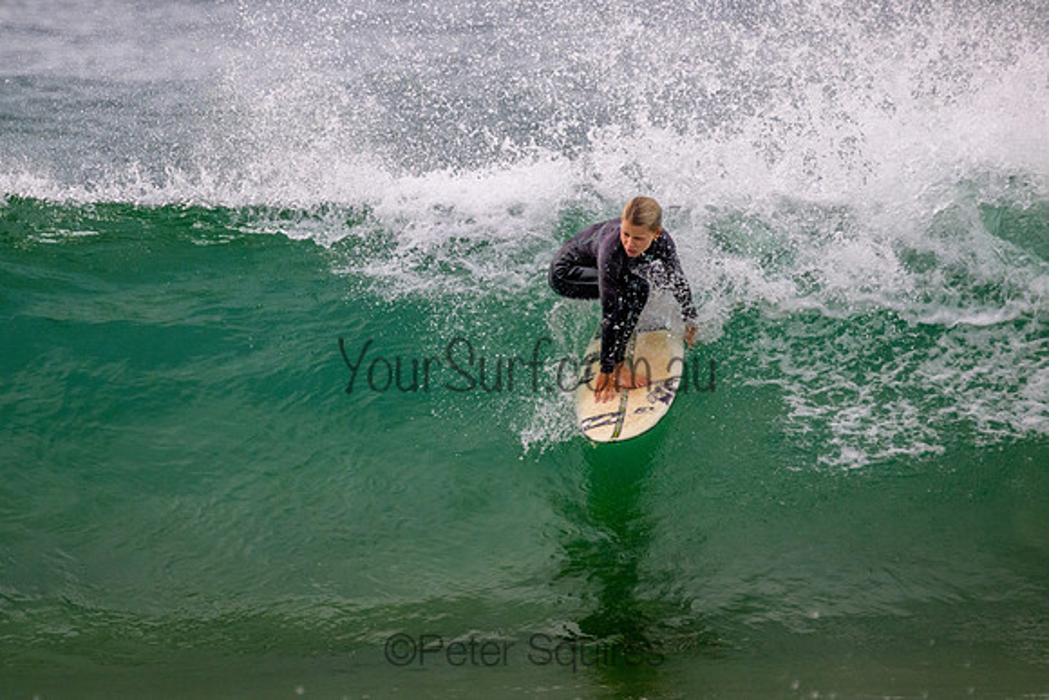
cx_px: 413
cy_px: 247
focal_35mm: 1035
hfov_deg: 2.0
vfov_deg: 1.3
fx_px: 30154
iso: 1600
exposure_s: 1/2000
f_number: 11
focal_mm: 800
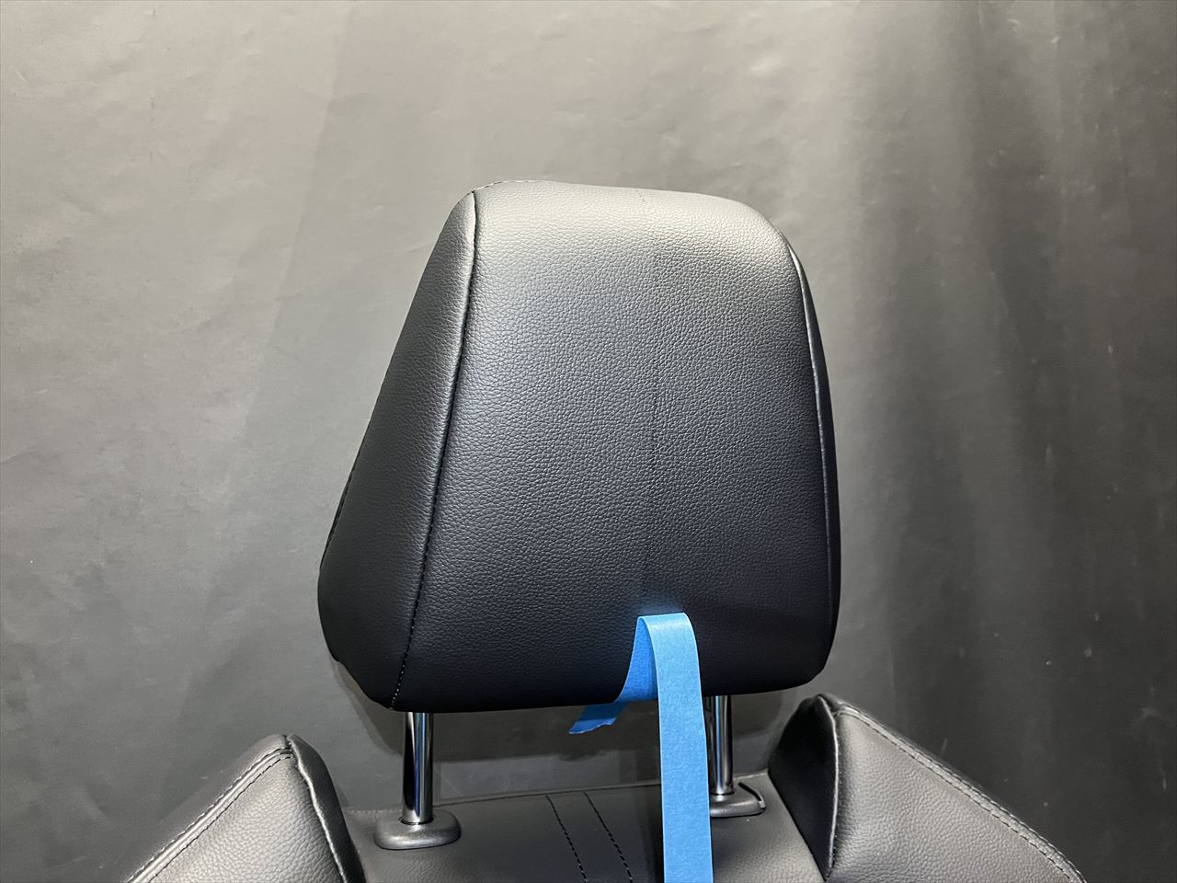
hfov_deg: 67.3
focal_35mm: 26
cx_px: 588
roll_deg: +3.0
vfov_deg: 53.1
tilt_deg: +9.0
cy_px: 442
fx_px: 884
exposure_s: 1/41
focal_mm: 5.1
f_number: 1.6
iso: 500
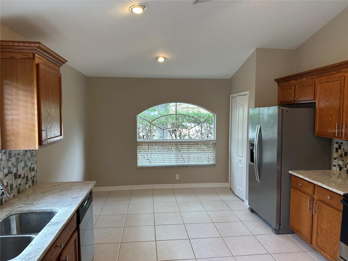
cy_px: 130
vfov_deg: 56.8
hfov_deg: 71.6
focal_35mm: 24
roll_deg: -0.4
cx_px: 174
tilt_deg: -4.5
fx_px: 241
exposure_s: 1/120
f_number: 1.78
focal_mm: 6.86
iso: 100
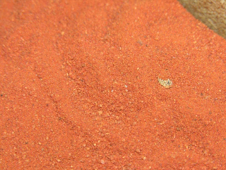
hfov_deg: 14.0
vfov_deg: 10.5
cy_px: 85
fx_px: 921
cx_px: 113
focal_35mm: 141
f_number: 3.8
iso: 50
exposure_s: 1/60.1
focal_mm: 35.9
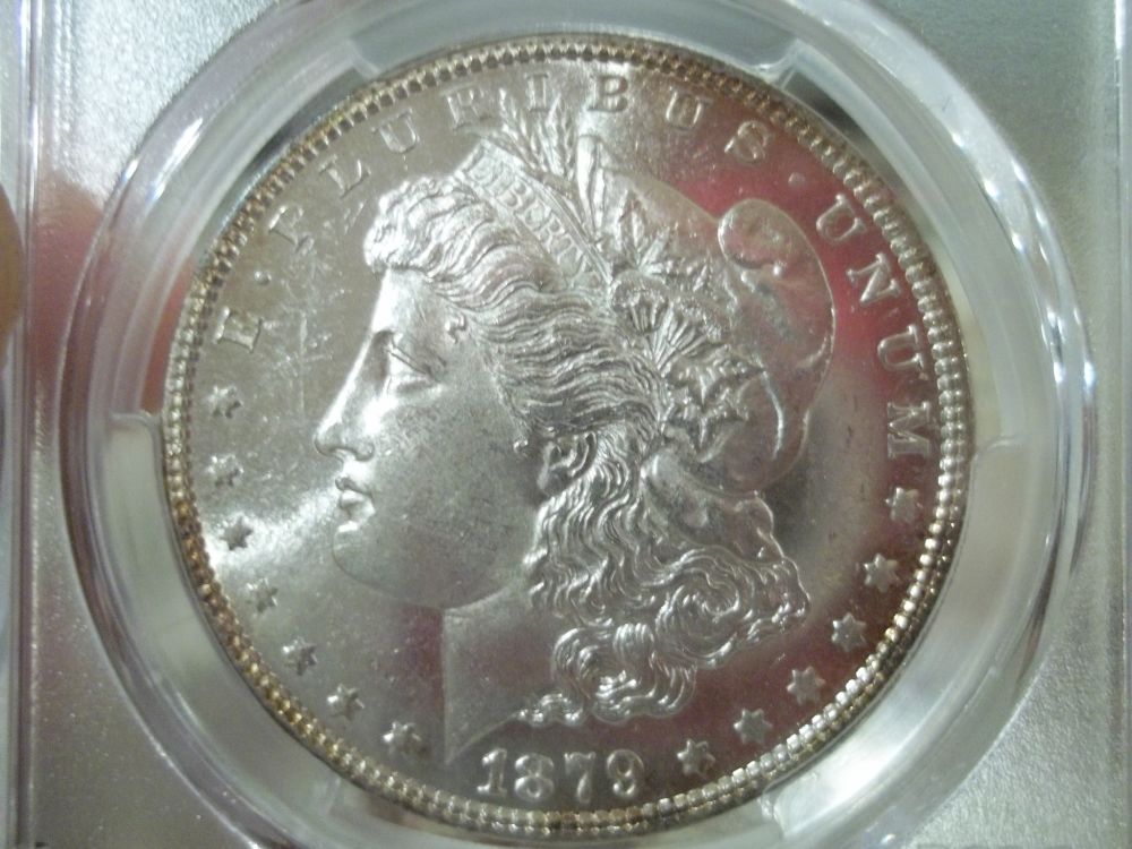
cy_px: 424
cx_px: 566
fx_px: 1177
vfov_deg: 39.7
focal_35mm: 36
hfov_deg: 51.4
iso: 211
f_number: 3.1
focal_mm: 6.5
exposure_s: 1/8
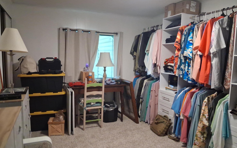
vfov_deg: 43.1
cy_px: 79
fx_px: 187
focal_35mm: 29
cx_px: 118
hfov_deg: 64.6
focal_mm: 4
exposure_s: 1/60
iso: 640
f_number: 1.8
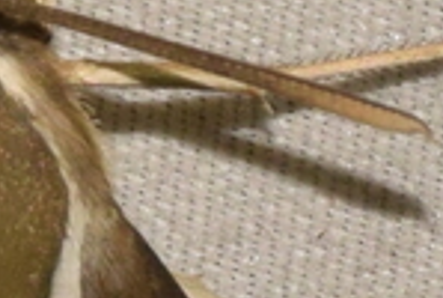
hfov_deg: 1.5
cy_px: 632
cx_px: -207
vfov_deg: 1.0
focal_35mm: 1350
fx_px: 16646
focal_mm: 140
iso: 500
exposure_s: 1/160
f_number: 14
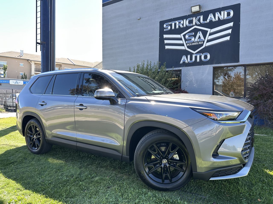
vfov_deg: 56.8
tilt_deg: -1.5
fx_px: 189
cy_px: 102
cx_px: 136
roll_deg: -0.6
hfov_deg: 71.6
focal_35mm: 24
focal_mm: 6.86
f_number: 1.78
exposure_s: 1/275
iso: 80
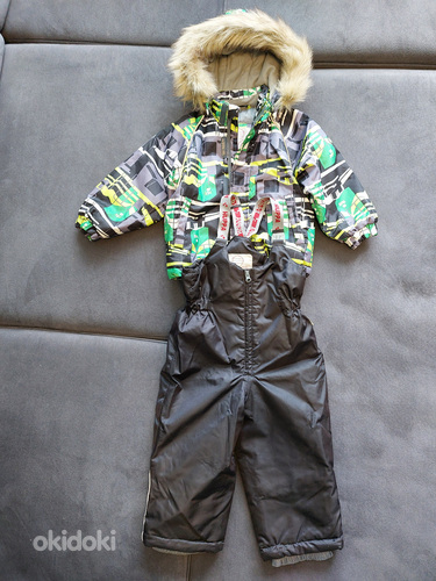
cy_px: 290
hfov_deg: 54.9
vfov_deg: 69.4
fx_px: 420
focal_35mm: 25
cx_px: 218
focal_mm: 5.23
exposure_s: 1/50
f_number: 1.8
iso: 320
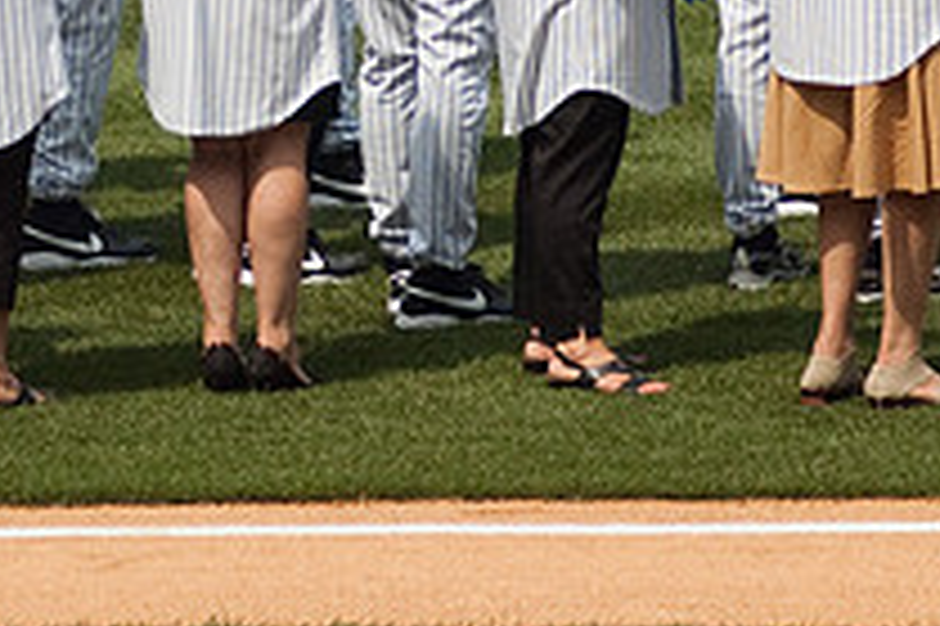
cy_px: -154
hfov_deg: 3.5
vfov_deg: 2.4
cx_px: 195
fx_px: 15184
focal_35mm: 582
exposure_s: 1/1000
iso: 320
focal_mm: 112
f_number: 8
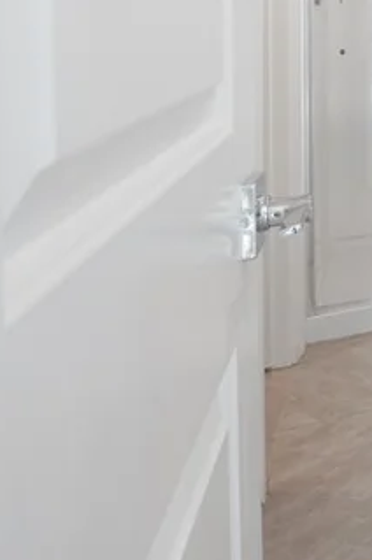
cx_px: 848
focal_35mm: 46
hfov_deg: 16.2
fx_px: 709
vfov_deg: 38.5
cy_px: 6
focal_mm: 14.2
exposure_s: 1
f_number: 9
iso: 100
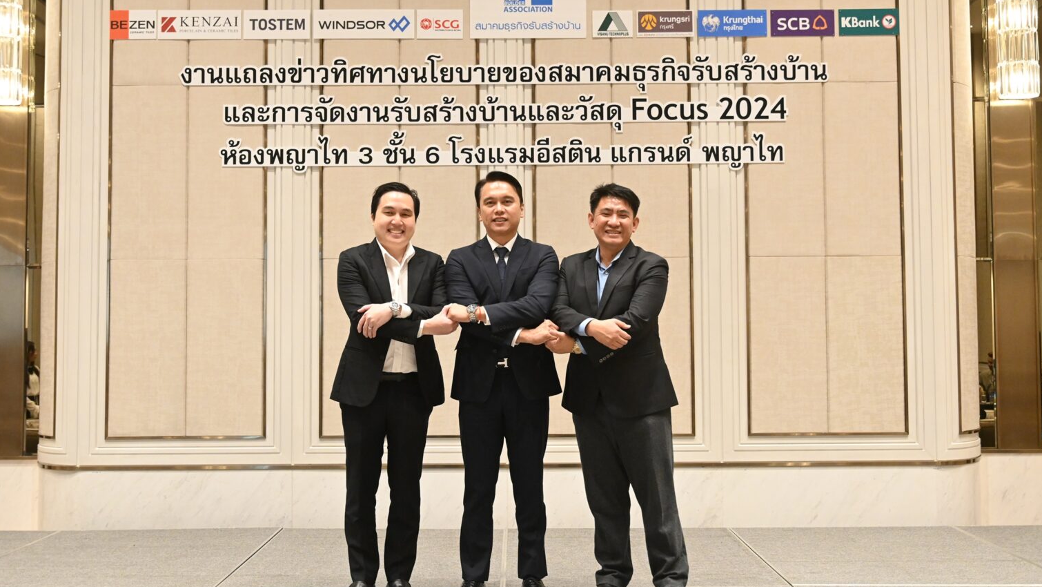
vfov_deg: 24.2
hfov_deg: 41.7
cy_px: 270
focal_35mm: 50
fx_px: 1369
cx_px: 517
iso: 2500
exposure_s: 1/80
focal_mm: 31
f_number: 4
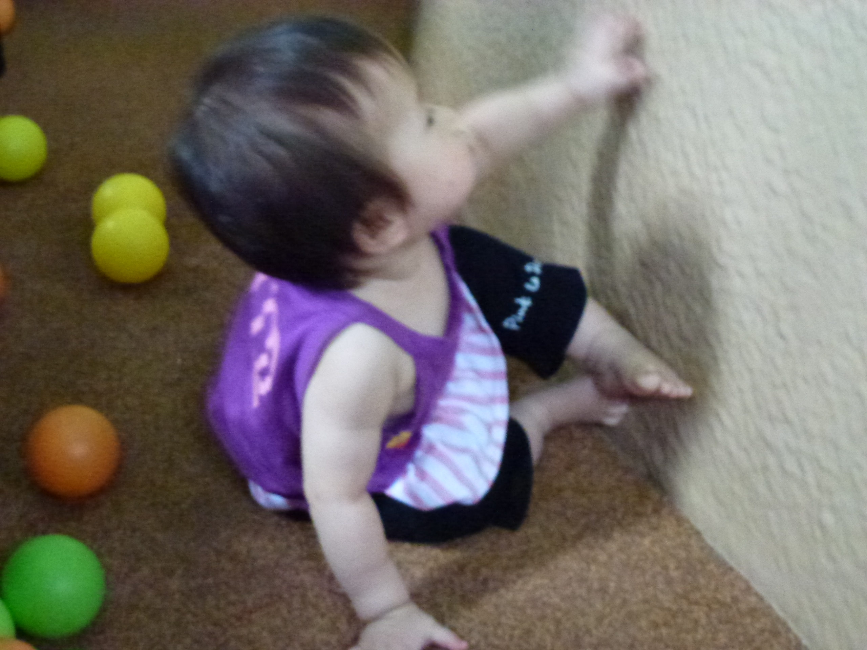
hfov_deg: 29.8
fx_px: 1628
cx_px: 434
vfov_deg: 22.6
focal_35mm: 65
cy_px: 325
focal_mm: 11.7
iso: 1600
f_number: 4.6
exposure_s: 1/40
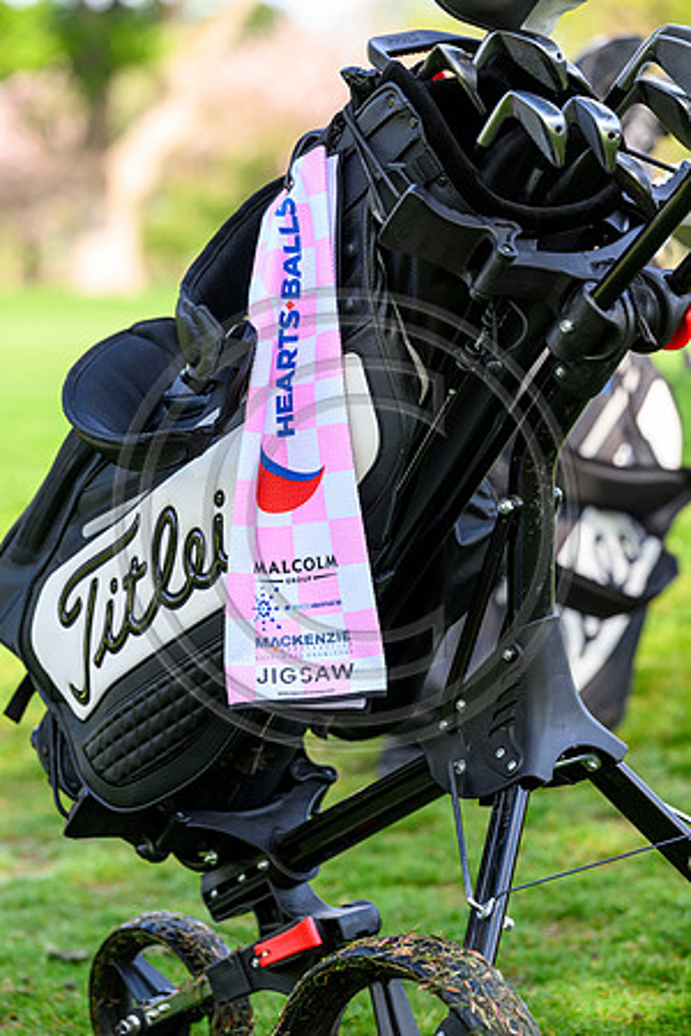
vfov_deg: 14.2
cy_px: 518
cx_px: 346
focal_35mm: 145
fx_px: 4174
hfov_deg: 9.5
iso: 500
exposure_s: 1/400
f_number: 5
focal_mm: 145
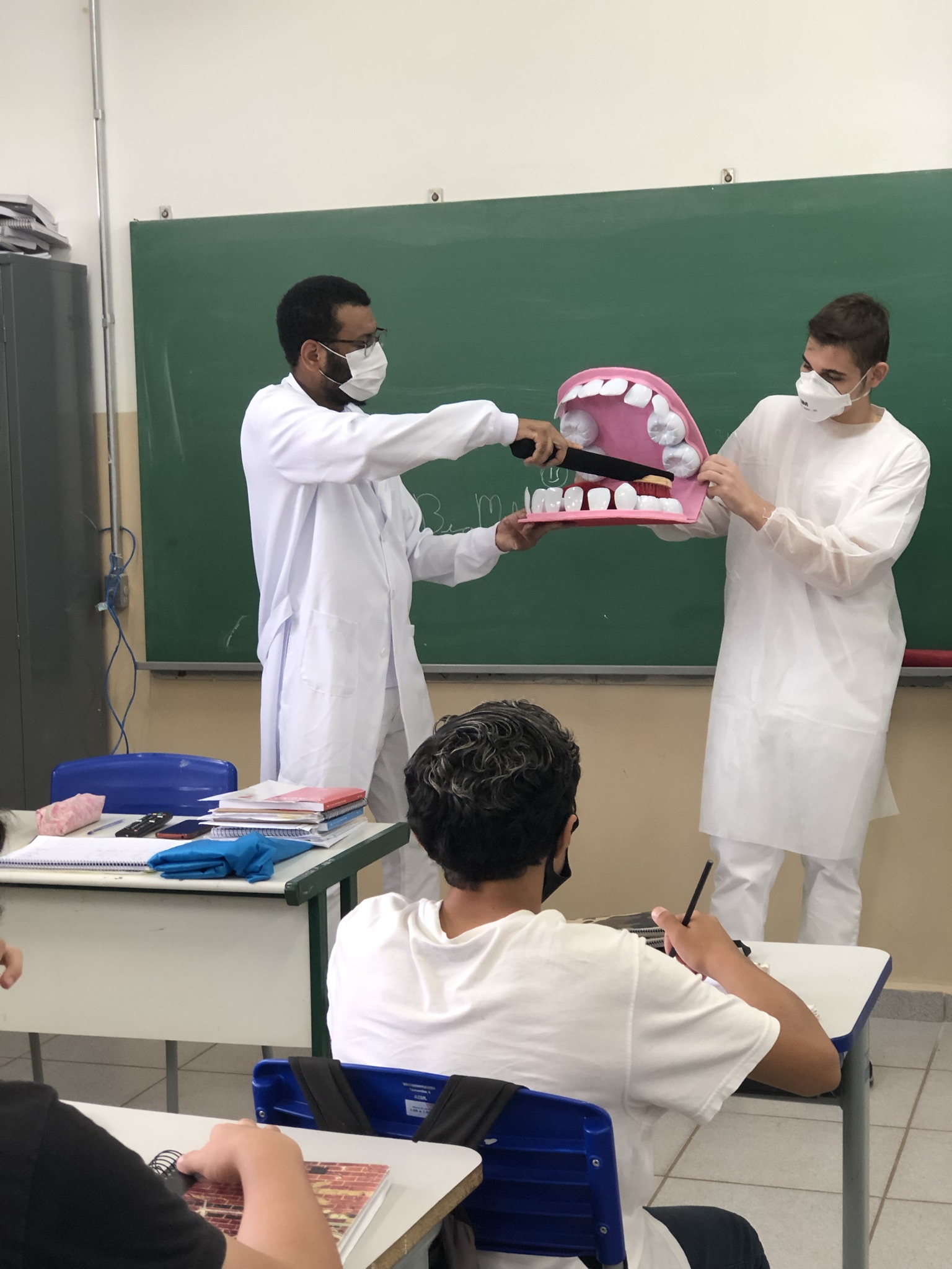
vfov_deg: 33.8
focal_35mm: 57
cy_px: 634
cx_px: 476
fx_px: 2090
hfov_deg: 25.7
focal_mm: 6.6
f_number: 2.8
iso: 80
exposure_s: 1/30
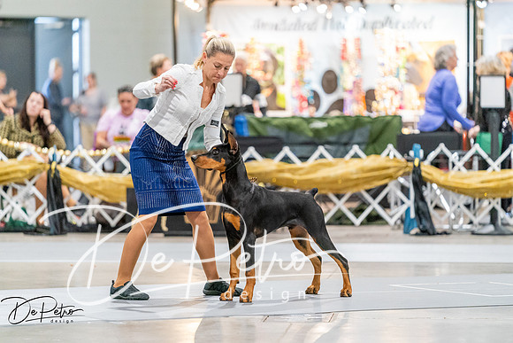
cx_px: 256
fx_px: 2851
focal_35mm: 200
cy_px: 172
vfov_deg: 6.9
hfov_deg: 10.3
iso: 6400
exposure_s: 1/250
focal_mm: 200
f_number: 2.8
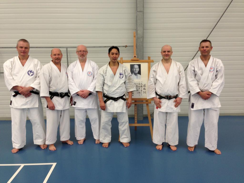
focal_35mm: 33
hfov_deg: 55.4
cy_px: 92
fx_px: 233
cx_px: 122
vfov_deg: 42.9
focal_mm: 4.13
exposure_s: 1/30
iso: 64
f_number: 2.4
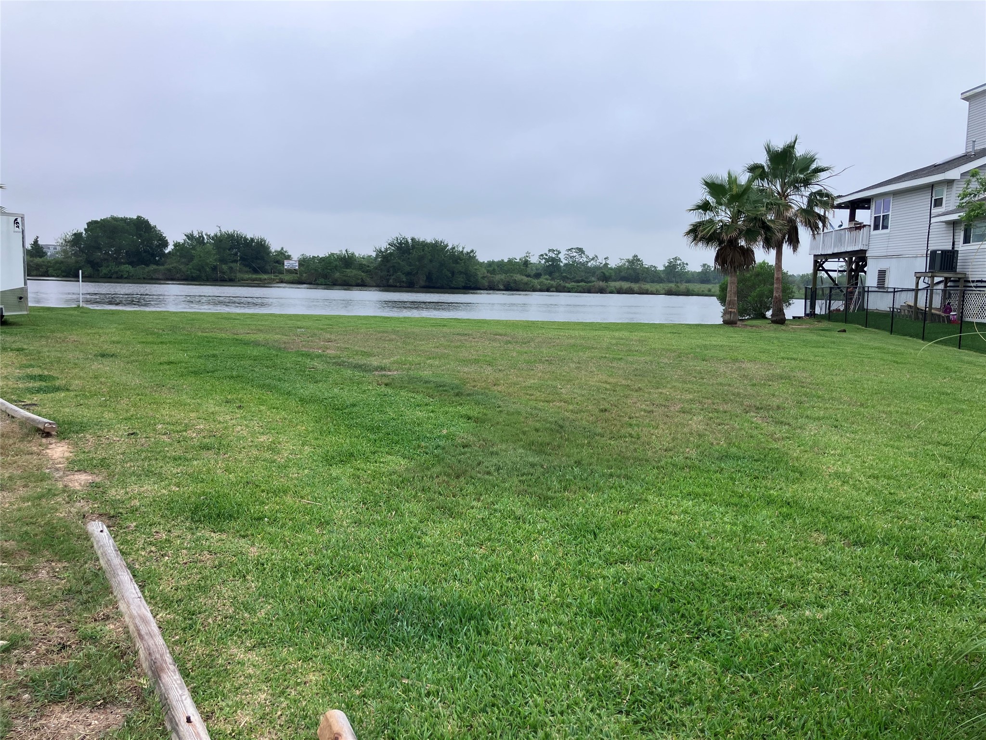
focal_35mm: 28
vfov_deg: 49.7
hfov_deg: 63.4
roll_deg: -0.8
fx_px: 798
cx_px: 493
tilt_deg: -6.0
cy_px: 370
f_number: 1.8
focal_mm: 3.99
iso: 32
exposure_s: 1/454
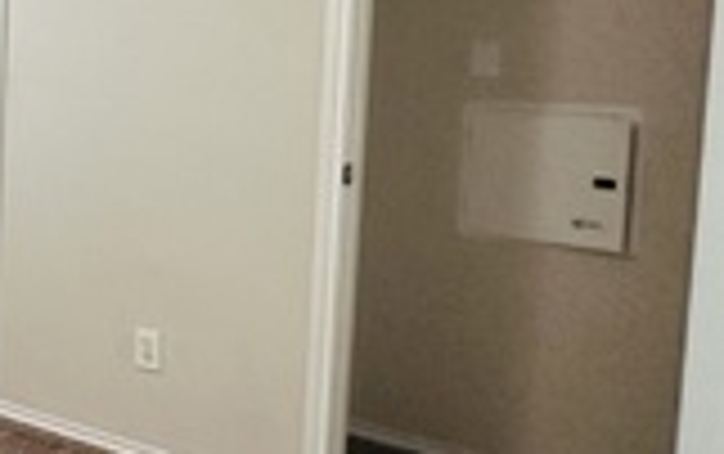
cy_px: 99
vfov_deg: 21.8
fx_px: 1165
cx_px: -400
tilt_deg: -3.9
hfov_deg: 25.0
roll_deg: -0.3
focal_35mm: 59
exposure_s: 1/120
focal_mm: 2.22
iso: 250
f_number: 2.2
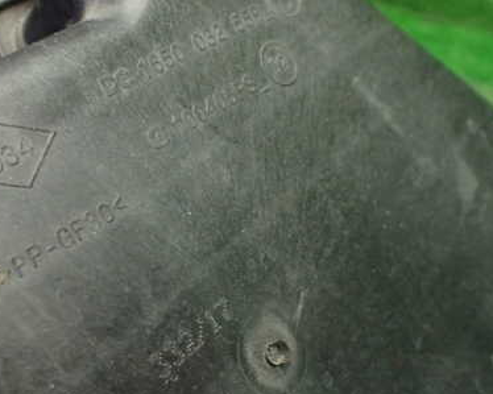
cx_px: 207
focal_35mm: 47
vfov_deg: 32.1
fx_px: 686
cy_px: 191
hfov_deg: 39.4
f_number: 2.3
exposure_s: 1/100
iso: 800
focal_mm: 5.4
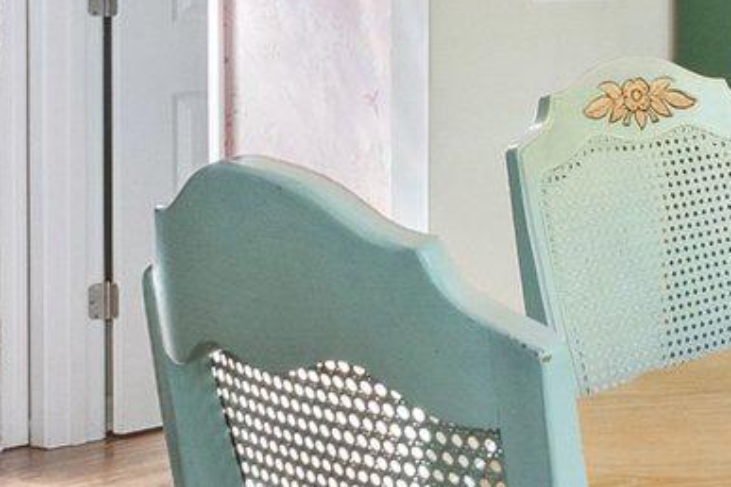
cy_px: -27
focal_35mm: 90
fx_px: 1827
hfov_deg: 18.6
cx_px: 1233
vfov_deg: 14.9
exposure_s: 1/6
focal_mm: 11.5
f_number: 8
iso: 400
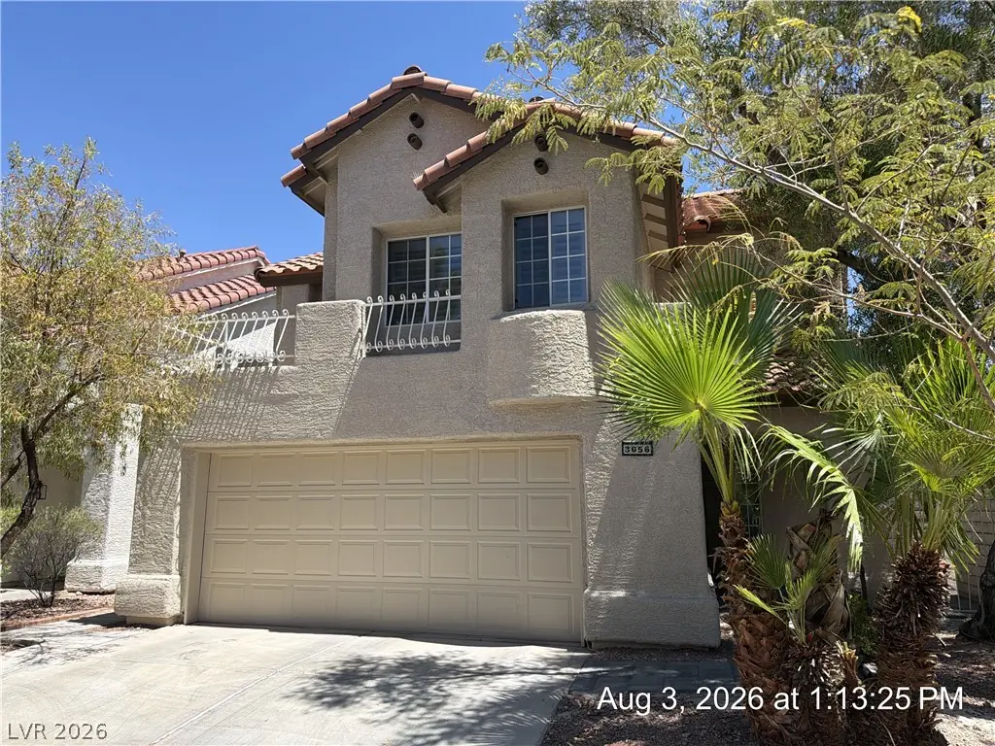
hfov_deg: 71.6
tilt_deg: +11.2
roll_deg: +0.0
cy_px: 373
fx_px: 690
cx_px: 498
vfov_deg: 56.8
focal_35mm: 24
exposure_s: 1/3021
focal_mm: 6.76
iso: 80
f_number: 1.78
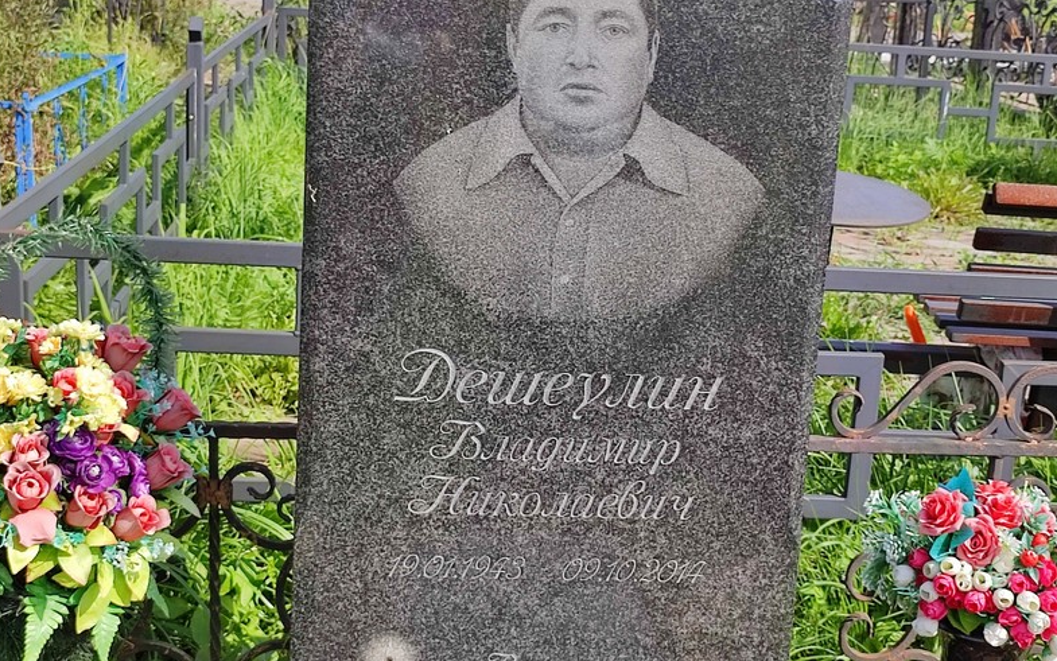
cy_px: 312
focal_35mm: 27
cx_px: 521
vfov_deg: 46.0
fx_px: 778
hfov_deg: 68.4
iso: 50
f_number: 1.9
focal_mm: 6.04
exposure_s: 1/660
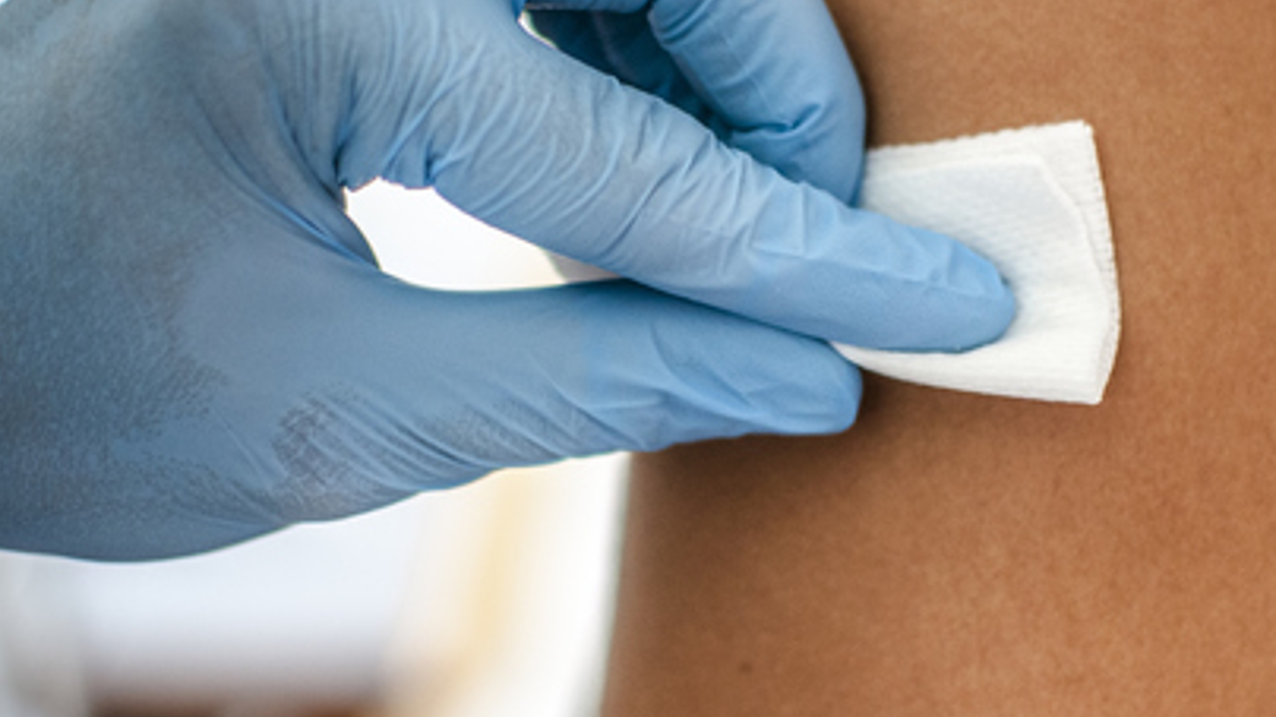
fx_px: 2766
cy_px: 357
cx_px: 780
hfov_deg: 25.9
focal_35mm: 82
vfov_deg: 14.8
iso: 450
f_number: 1.8
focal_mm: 35
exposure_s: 1/125
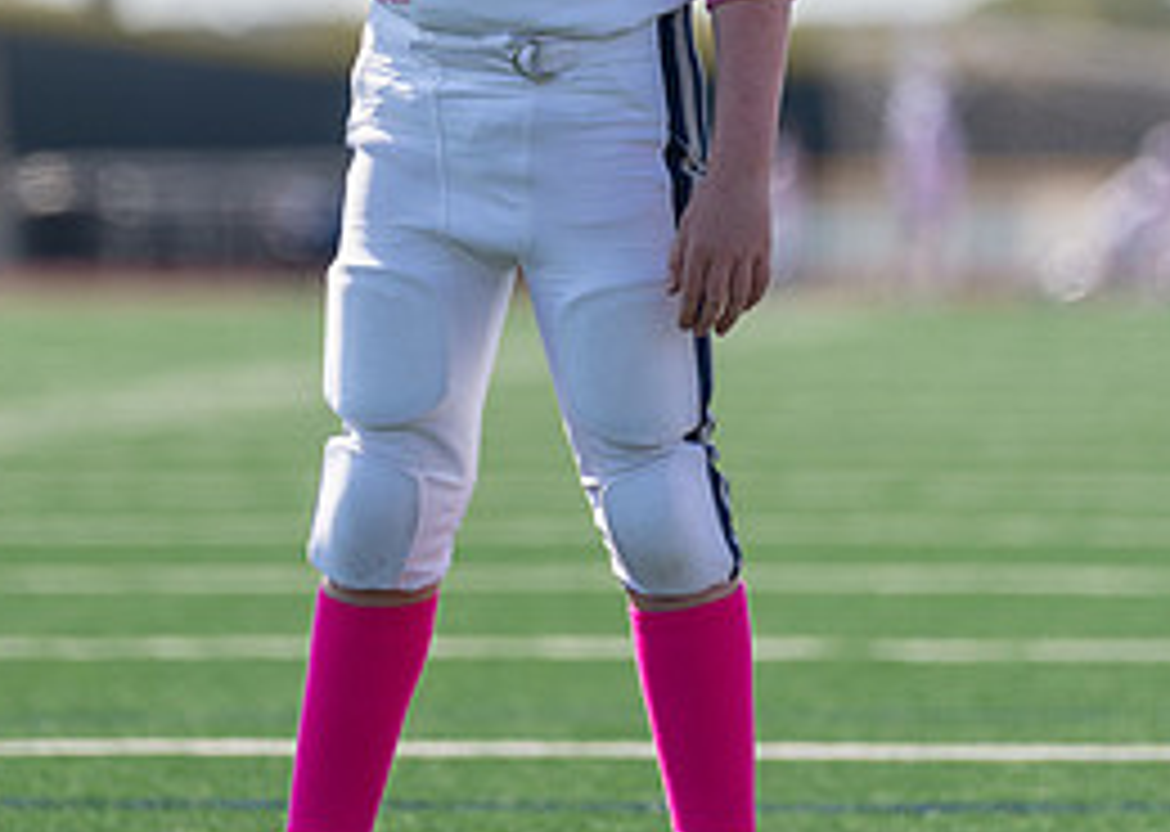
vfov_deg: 3.1
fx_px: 15531
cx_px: 554
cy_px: 81
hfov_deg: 4.3
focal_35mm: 468
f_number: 2.8
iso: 100
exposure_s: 1/2000
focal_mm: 200
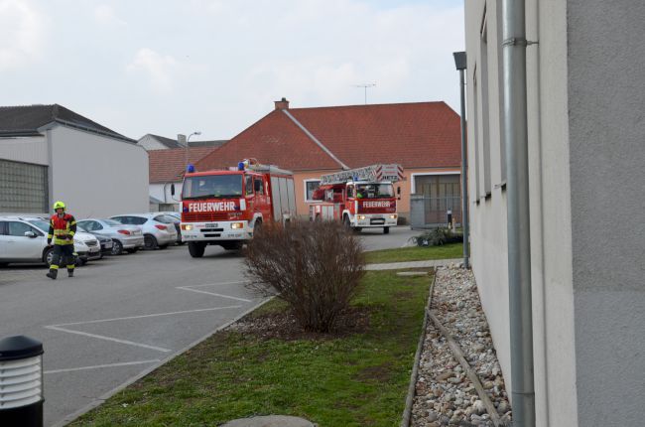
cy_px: 214
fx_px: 697
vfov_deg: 34.0
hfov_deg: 49.7
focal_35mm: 39
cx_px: 322
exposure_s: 1/250
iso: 160
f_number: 8
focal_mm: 26
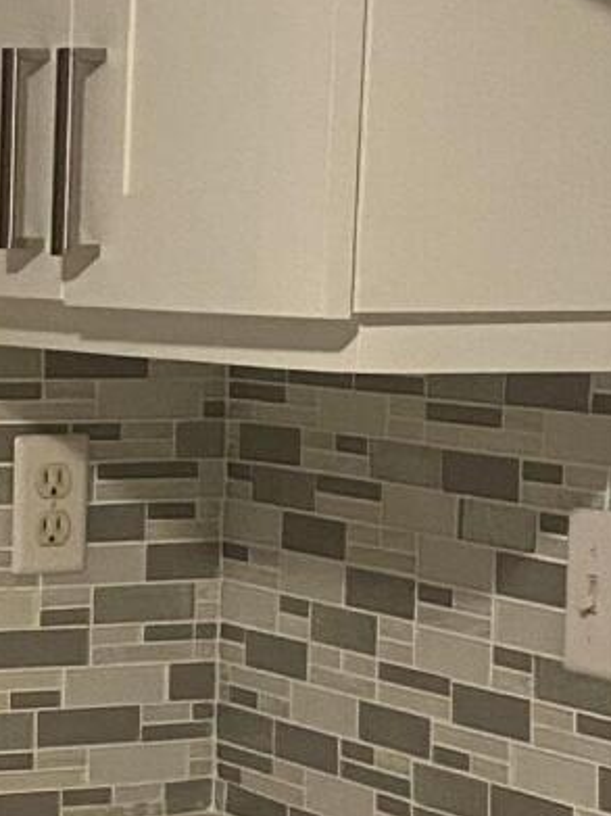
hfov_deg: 10.8
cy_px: 666
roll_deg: +0.5
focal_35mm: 133
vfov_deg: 14.7
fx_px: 3132
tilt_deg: -6.6
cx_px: -248
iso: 400
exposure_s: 1/60
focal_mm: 4.25
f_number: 1.8
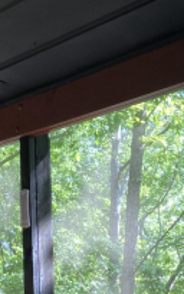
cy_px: 333
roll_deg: +1.6
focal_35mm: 90
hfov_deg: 14.6
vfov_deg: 21.7
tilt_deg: -1.2
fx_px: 720
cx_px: 109
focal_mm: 4.25
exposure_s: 1/60
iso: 64
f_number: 1.8
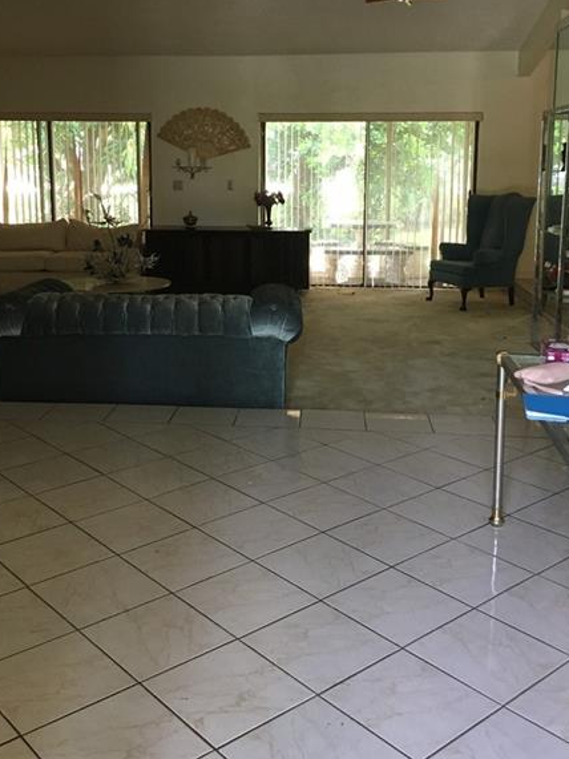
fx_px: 855
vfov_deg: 47.5
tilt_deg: -8.7
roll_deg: +0.2
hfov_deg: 36.8
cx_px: 257
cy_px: 292
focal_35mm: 39
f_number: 2.2
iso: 160
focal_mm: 4.15
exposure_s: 1/30
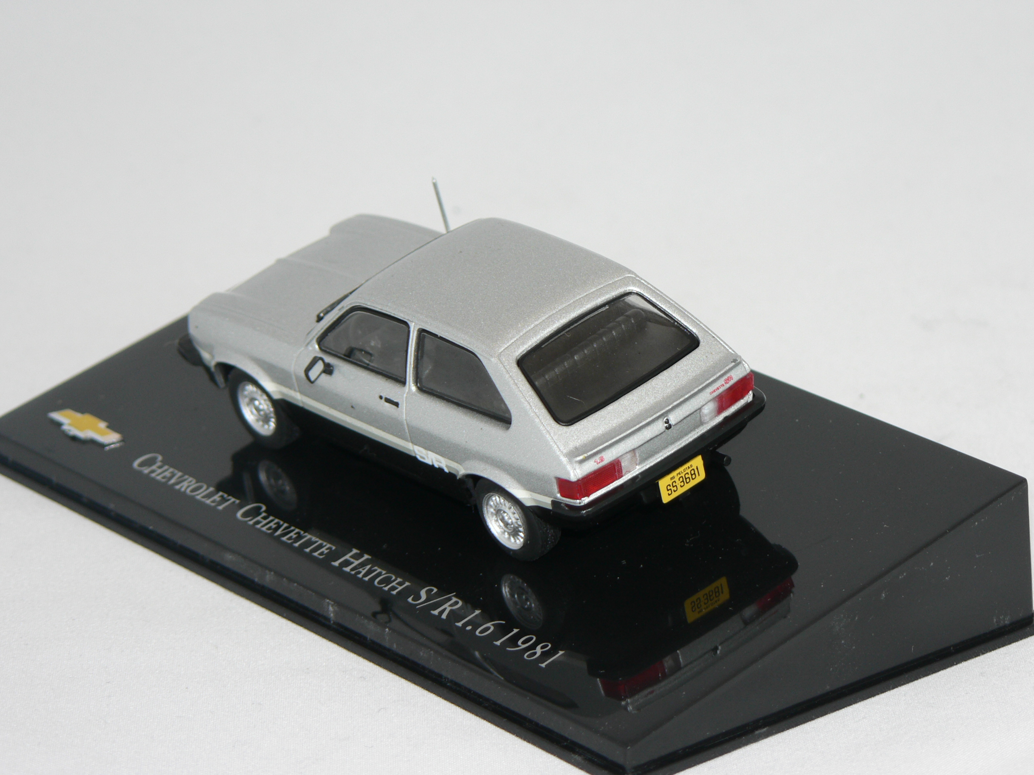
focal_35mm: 147
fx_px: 4391
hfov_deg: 13.4
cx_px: 517
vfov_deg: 10.1
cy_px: 388
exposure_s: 1/60
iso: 80
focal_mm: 24.6
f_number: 3.3
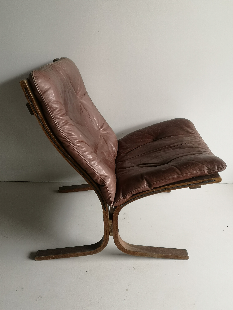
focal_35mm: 34
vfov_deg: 54.0
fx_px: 305
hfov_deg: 41.8
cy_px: 155
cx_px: 116
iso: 64
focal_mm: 3.95
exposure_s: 1/100
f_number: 1.8
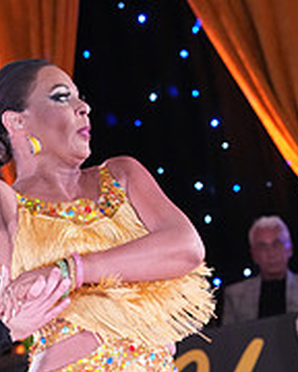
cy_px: 517
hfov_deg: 4.9
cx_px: -53
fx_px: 3506
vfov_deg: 6.0
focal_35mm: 318
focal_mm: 105
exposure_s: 1/250
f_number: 5
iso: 6400
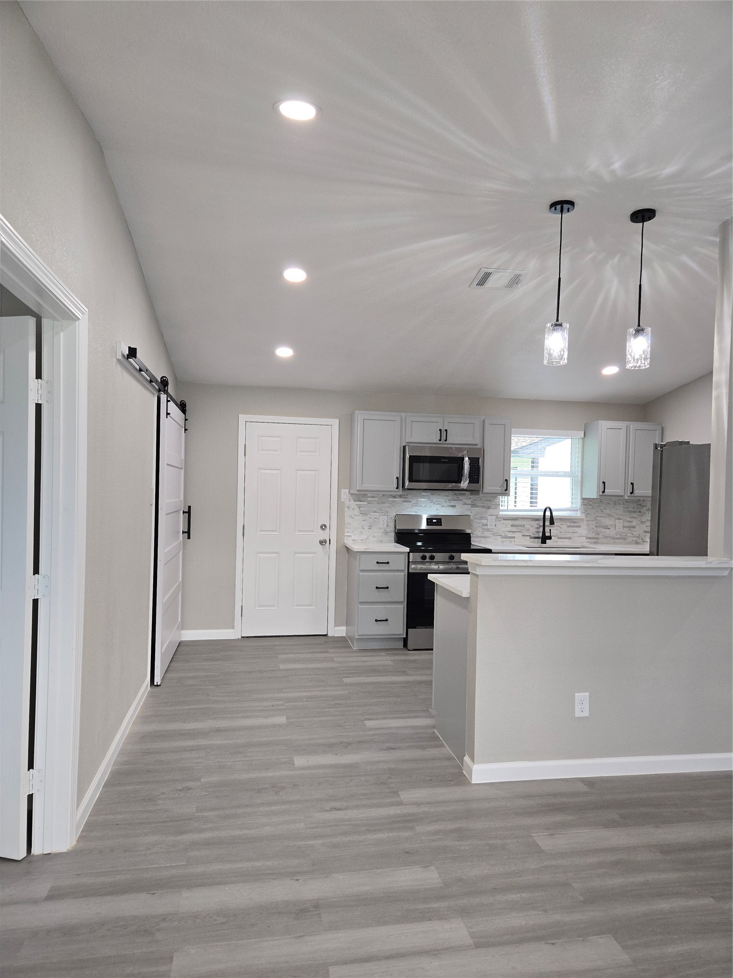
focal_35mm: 23
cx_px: 366
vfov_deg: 73.9
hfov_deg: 58.9
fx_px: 649
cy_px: 489
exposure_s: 1/60
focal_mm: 5.4
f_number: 1.8
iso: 100
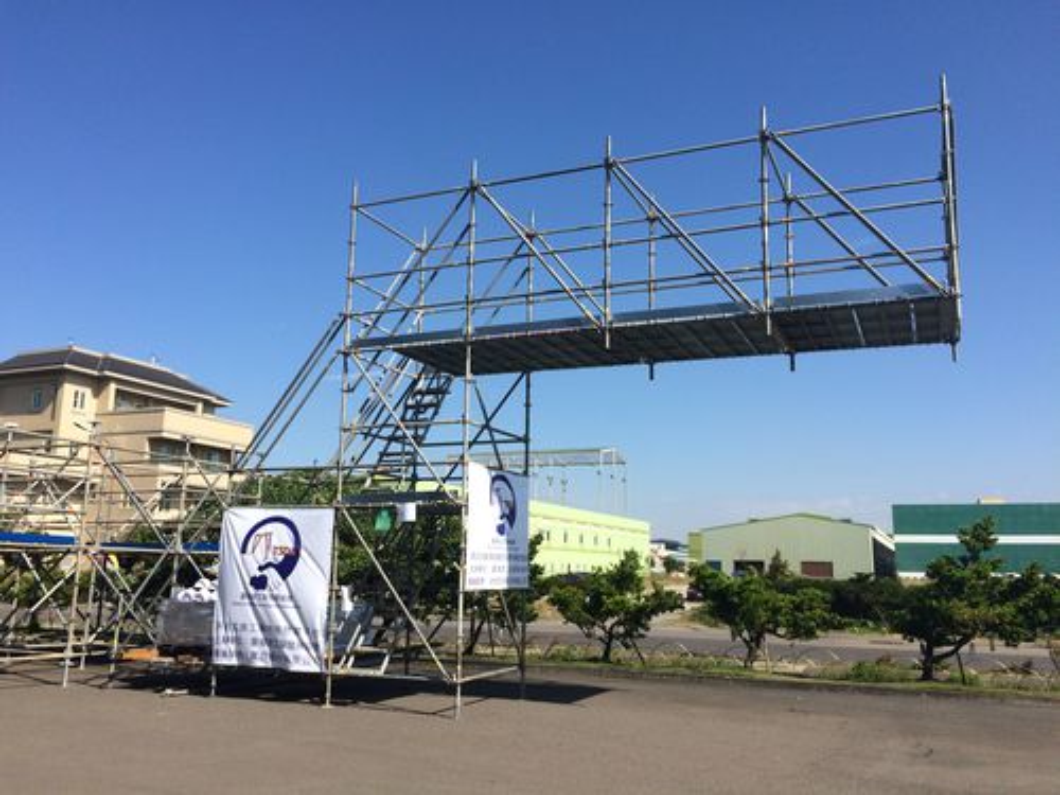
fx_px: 888
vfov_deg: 48.2
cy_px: 398
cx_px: 530
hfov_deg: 61.7
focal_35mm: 29
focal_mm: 4.15
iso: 32
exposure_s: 1/2564
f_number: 2.2
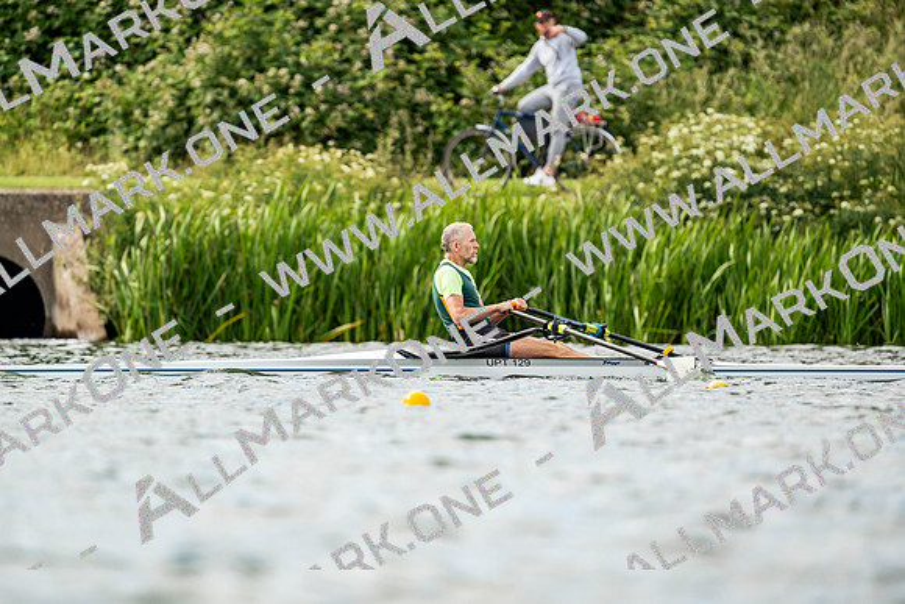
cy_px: 302
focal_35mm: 600
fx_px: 15086
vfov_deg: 2.3
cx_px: 452
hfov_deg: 3.4
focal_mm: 600
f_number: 6.3
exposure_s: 1/2000
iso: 500
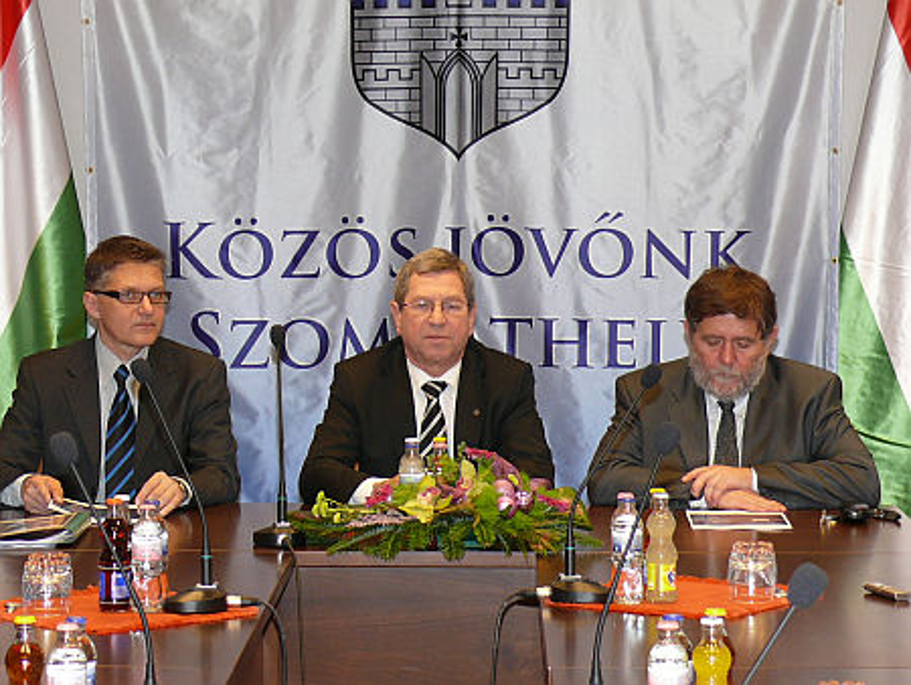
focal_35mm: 116
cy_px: 342
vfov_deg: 12.8
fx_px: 3054
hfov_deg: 17.0
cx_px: 456
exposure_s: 1/30
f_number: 3.2
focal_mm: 14.3
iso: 100
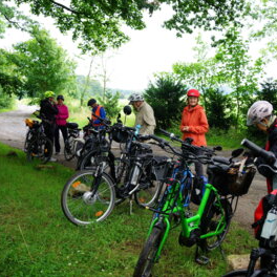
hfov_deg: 37.1
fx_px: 407
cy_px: 138
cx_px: 190
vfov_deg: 37.6
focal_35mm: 45
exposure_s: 1/60
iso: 125
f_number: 5.6
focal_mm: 35
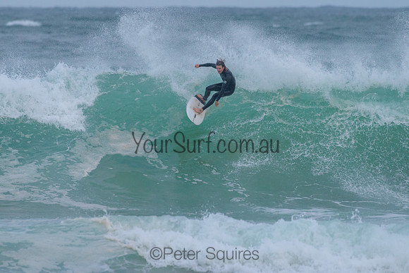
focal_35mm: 613
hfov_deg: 3.4
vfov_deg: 2.2
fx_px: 6961
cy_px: 107
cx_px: 198
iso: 900
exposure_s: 1/2000
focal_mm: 500
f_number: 5.6
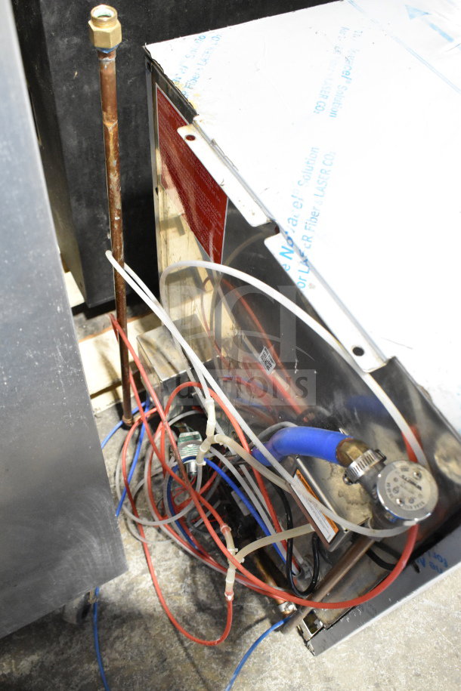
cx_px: 230
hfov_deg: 40.0
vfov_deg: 57.2
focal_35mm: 33
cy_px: 346
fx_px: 634
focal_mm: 22
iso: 6400
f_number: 6.3
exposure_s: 1/160
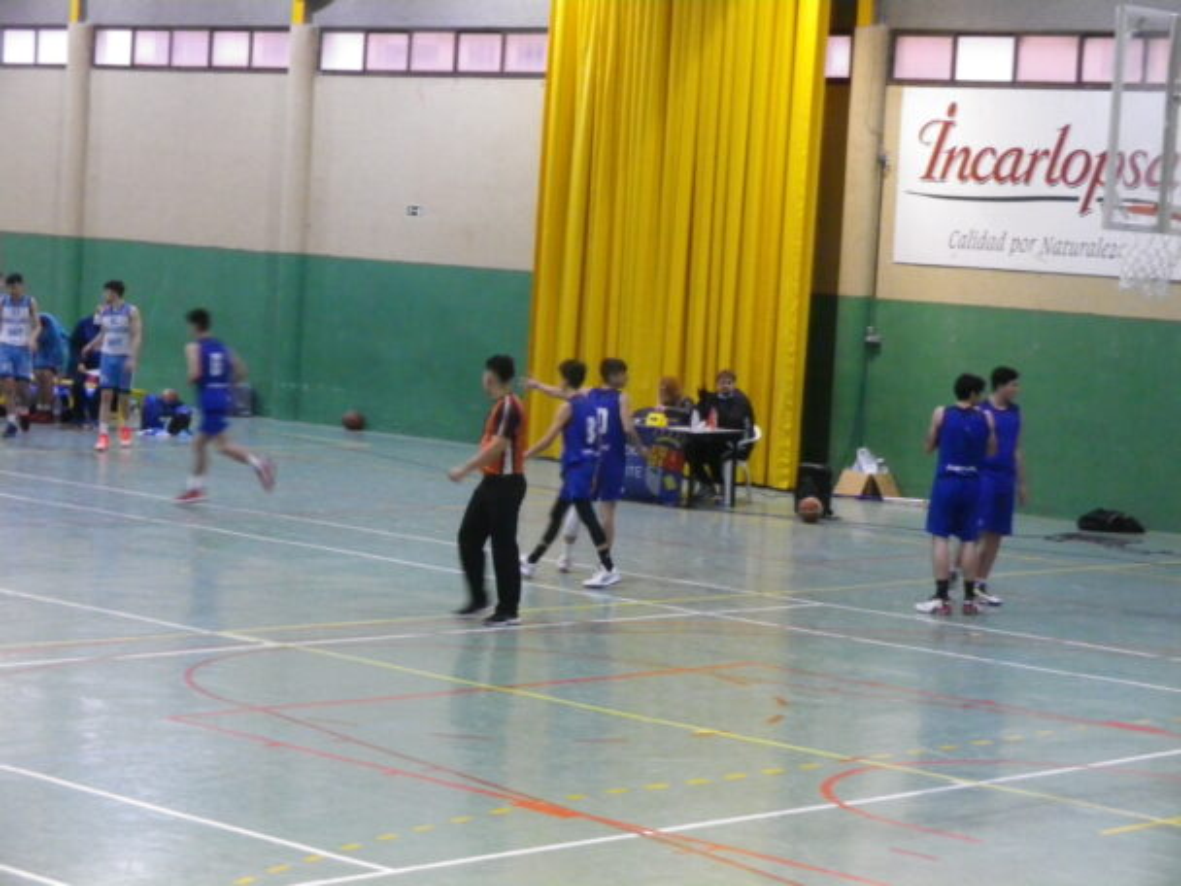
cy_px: 443
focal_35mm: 91
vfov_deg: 16.2
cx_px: 590
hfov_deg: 21.5
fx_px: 3105
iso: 640
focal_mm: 16.4
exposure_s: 1/25
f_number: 5
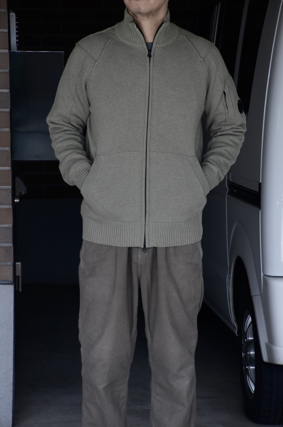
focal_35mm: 165
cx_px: 142
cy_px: 214
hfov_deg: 8.3
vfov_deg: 12.5
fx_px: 1954
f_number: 6.3
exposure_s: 1/100
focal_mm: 110
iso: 200
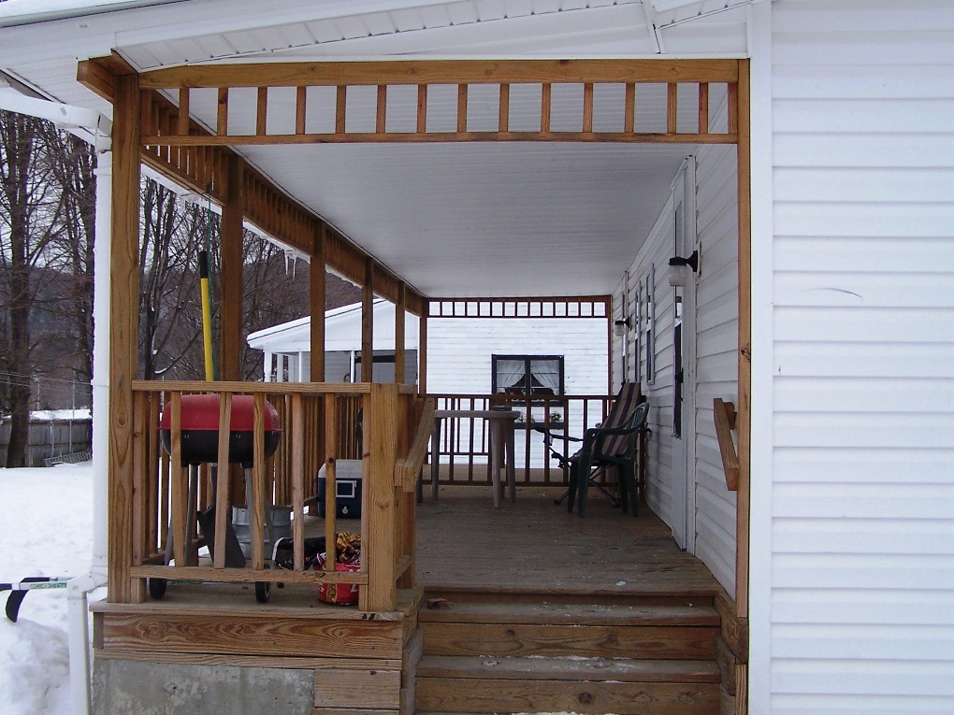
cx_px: 410
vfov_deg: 30.3
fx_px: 1323
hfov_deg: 39.6
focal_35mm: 48
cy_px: 341
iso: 80
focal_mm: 6.3
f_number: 2.8
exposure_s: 1/250
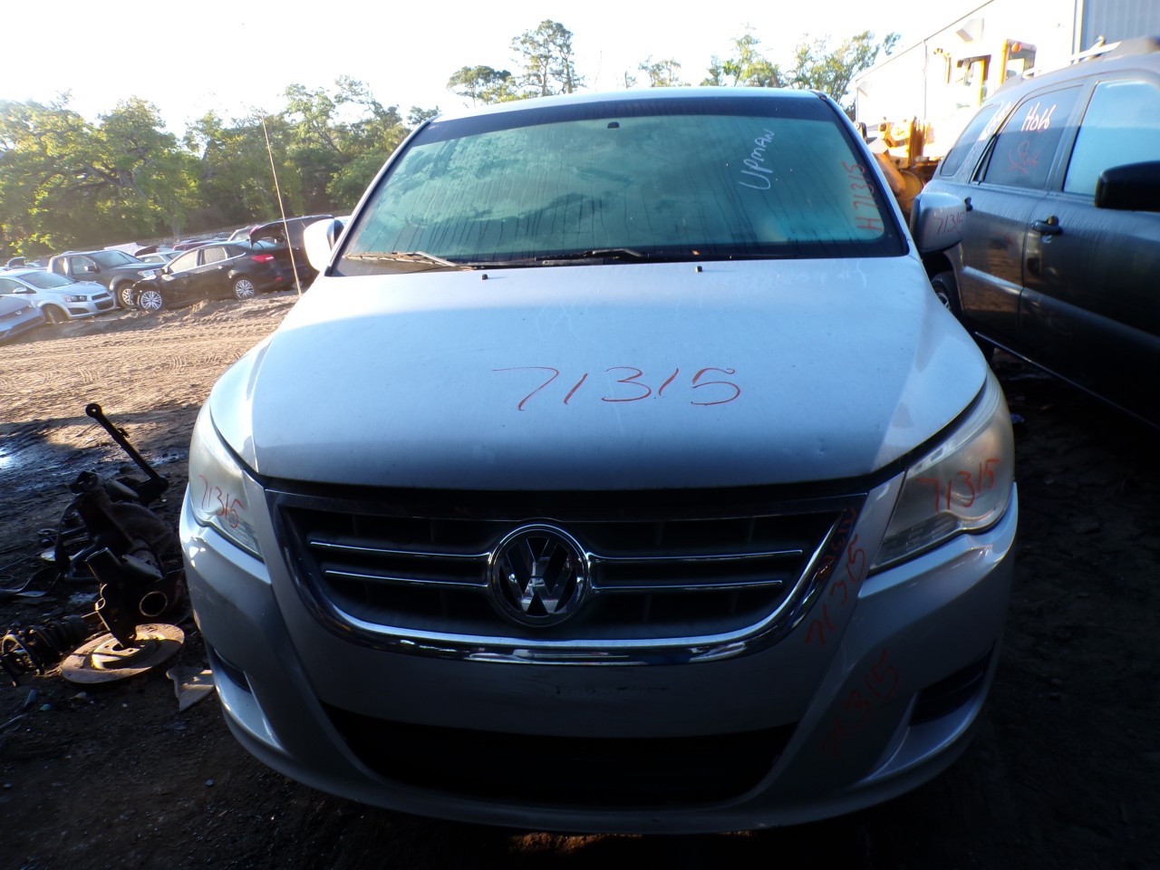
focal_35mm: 24
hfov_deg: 71.6
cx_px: 580
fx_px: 804
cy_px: 435
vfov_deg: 56.8
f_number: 4.4
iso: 100
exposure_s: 1/75
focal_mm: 4.3
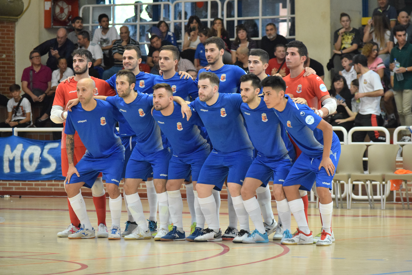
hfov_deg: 10.5
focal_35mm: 195
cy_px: 138
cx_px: 206
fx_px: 2231
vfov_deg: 7.0
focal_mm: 130
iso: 3200
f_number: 4.8
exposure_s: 1/250
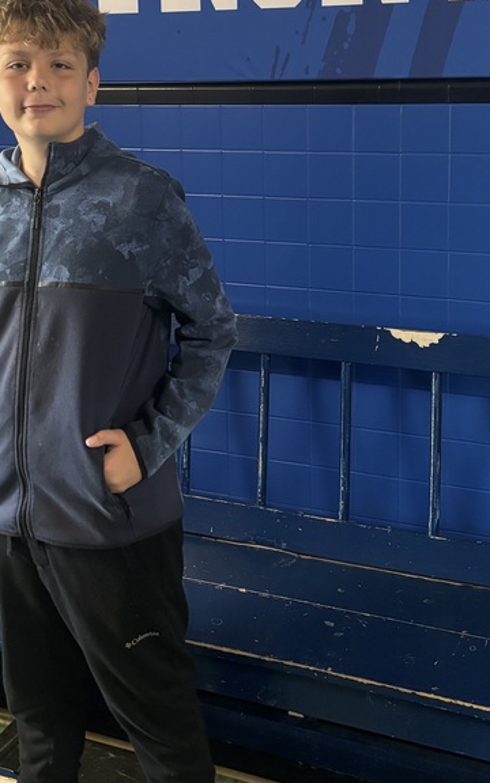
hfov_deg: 26.3
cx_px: 240
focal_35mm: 49
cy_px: 213
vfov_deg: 40.1
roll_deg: +0.4
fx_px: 1047
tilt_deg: -9.9
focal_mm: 5.96
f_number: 1.6
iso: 500
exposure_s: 1/40
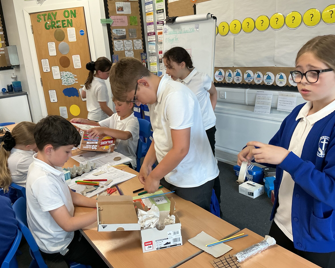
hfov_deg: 57.1
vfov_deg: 47.1
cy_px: 132
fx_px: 307
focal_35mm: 31
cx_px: 155
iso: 80
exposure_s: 1/60
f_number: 1.8
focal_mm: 3
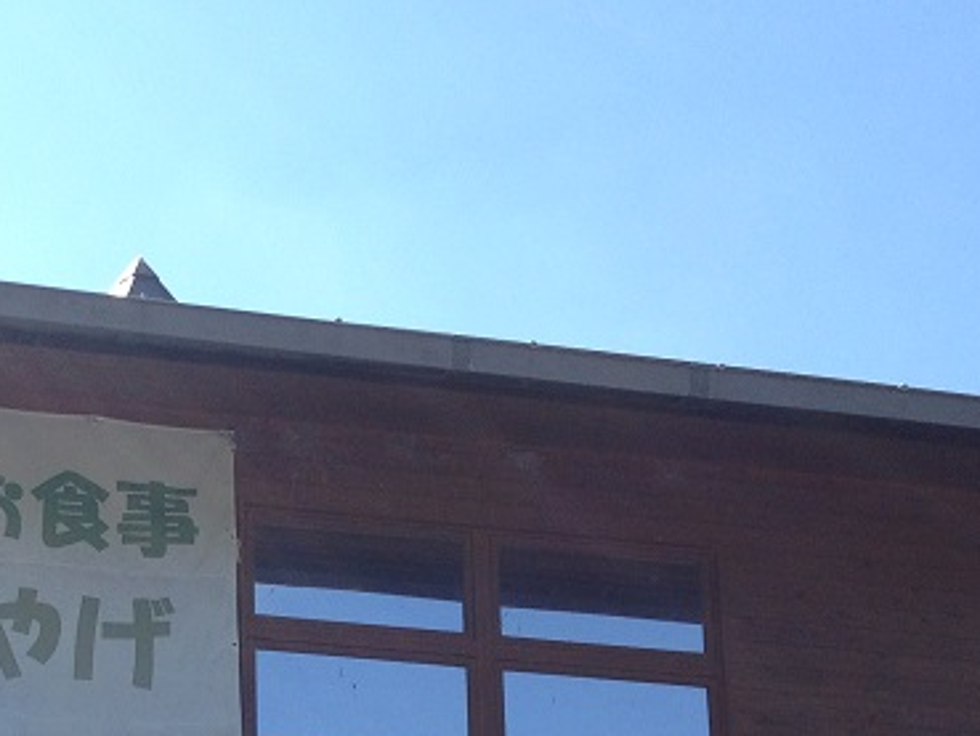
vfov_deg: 15.2
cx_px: 56
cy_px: 926
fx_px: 2634
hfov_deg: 20.6
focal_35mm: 93
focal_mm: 4.28
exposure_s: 1/876
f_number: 2.4
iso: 50
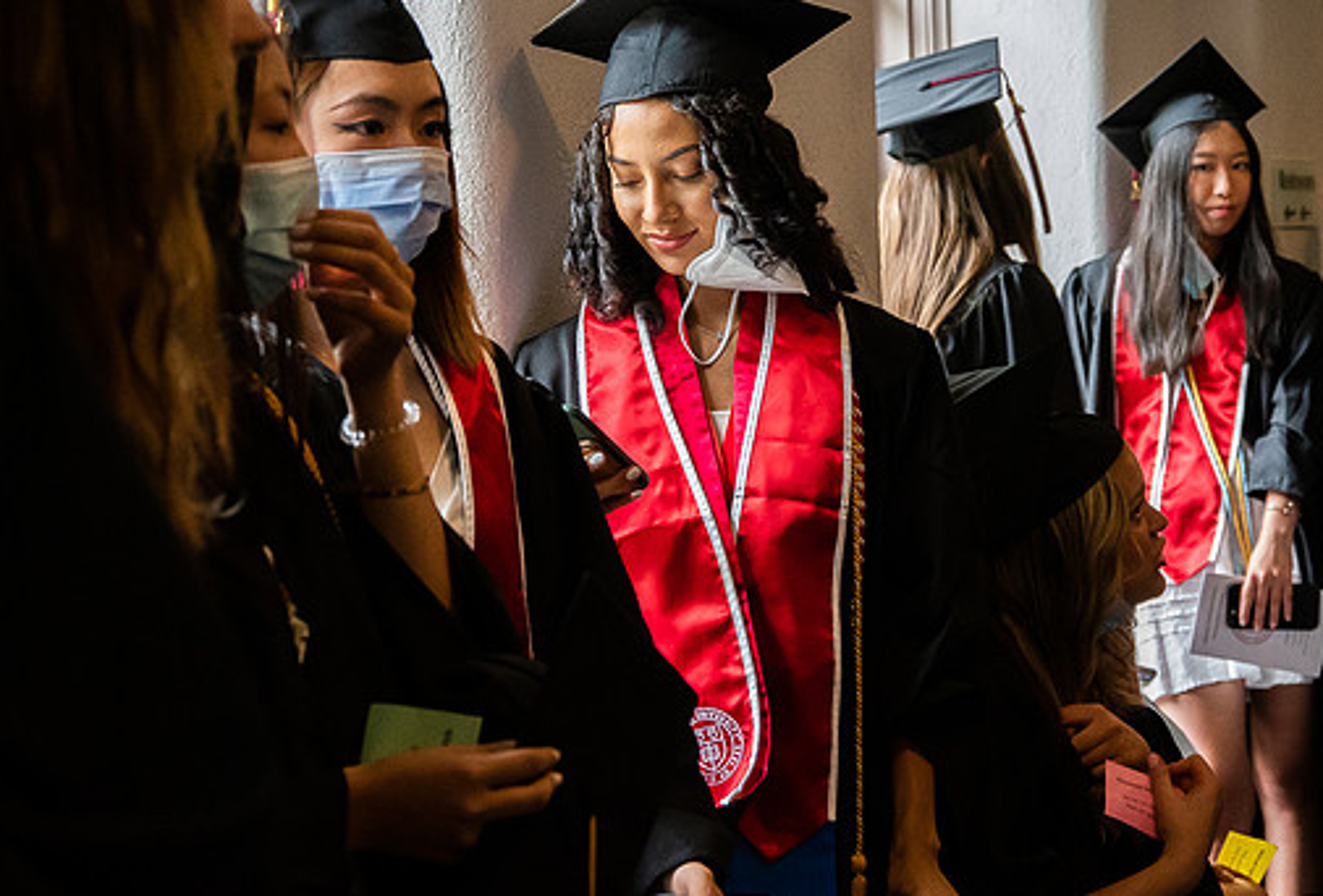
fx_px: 3471
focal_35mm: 94
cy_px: 404
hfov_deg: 21.6
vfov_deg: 14.7
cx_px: 702
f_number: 4
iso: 3200
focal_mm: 52
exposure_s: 1/200
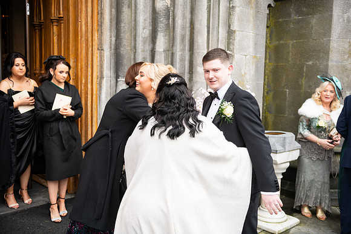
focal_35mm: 36
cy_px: 117
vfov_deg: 36.9
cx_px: 176
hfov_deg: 53.1
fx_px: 351
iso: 125
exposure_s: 1/160
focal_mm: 36
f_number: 3.5
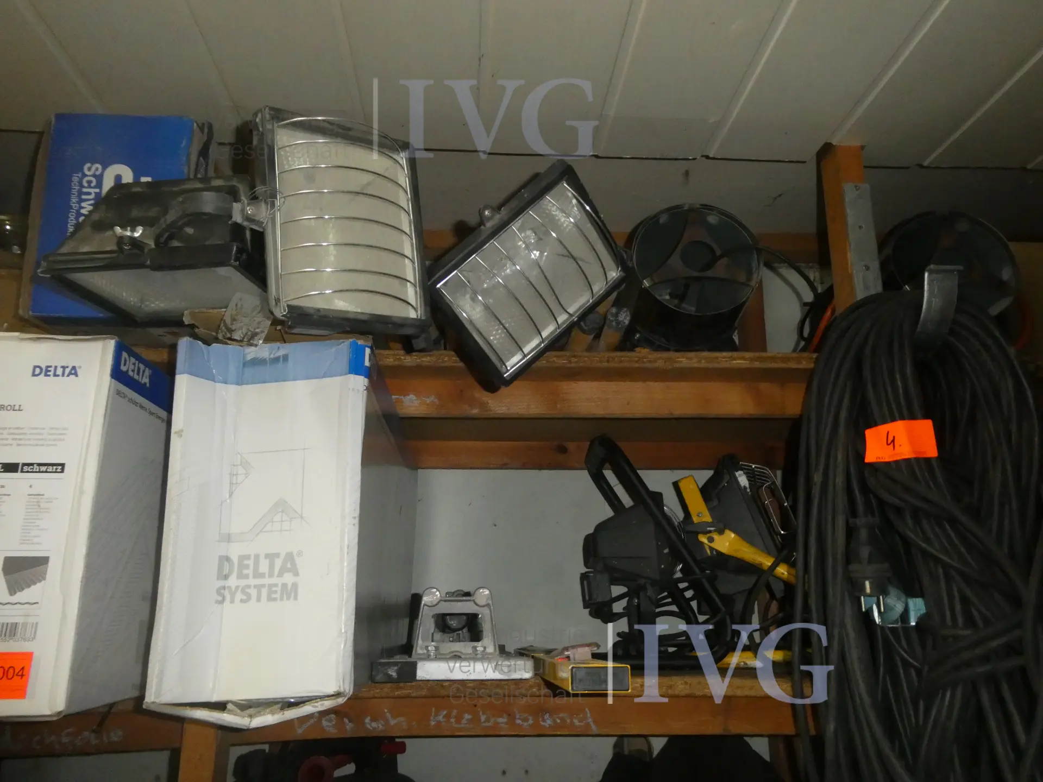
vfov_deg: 53.1
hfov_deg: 67.3
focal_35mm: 26
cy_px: 391
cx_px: 522
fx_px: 783
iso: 800
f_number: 3.4
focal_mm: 4.7
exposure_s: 1/125
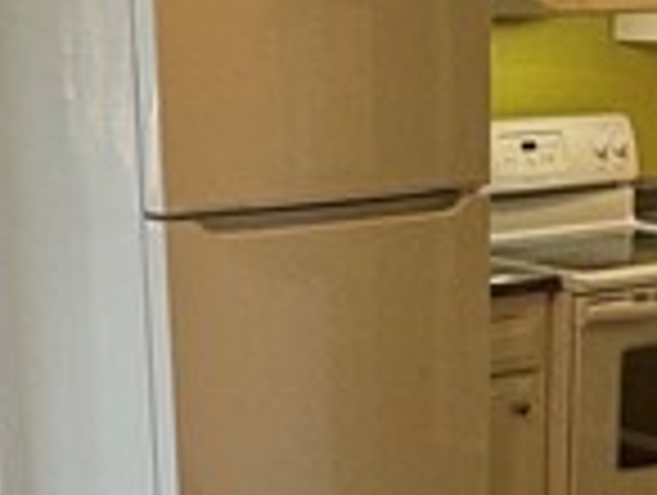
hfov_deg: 19.9
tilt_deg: -19.0
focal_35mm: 98
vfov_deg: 14.6
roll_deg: -0.3
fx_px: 1863
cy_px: 603
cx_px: 454
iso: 125
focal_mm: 2.22
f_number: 2.2
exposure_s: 1/120
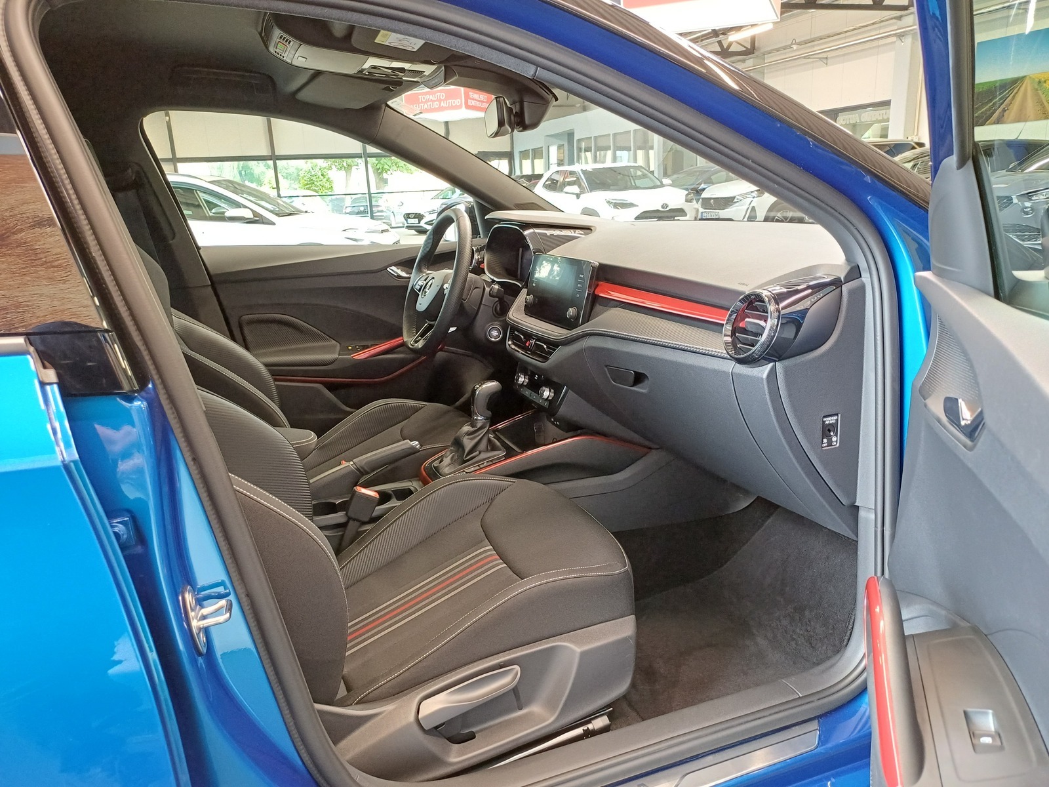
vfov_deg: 54.9
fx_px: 758
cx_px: 524
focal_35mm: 25
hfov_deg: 69.4
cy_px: 394
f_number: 1.8
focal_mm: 4.65
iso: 640
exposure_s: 1/25
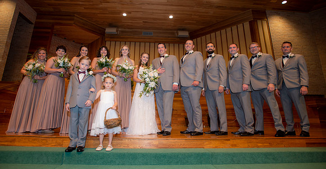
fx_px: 162
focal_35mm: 19
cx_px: 158
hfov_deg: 90.2
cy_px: 77
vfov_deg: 54.8
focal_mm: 17
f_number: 3.5
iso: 800
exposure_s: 1/160
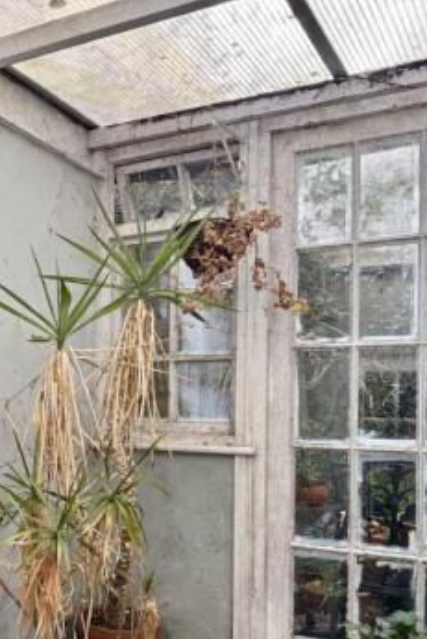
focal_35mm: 42
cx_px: 5
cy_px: 396
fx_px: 746
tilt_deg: +1.1
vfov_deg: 46.0
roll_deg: -1.5
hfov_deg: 29.9
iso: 100
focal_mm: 6.76
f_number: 1.78
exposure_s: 1/470
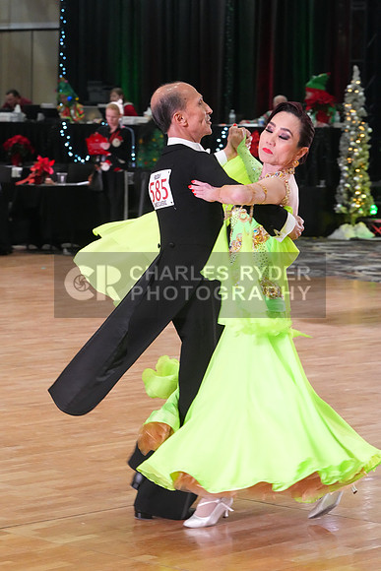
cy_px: 286
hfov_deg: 10.7
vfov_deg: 16.0
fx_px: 2031
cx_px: 190
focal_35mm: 128
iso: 10000
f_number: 10
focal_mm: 128
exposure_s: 1/200
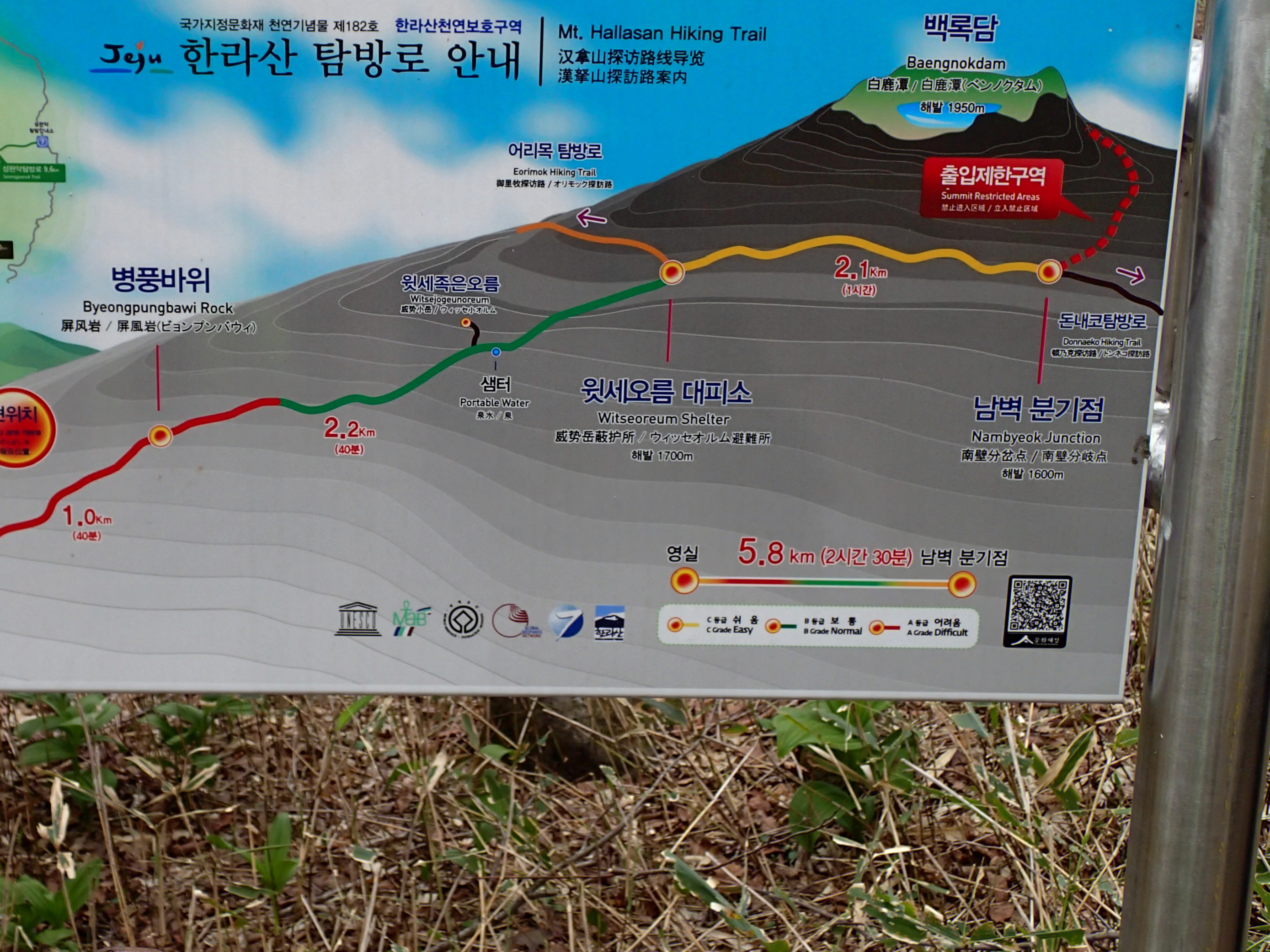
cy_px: 351
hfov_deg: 37.7
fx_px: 1834
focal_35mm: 50
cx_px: 394
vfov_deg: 29.0
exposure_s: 1/100
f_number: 3.5
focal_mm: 6.42
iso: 100
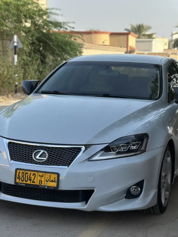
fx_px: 507
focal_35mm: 74
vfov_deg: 26.3
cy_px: 129
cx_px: 96
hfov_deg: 19.9
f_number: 1.78
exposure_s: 1/1497
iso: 80
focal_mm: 6.86
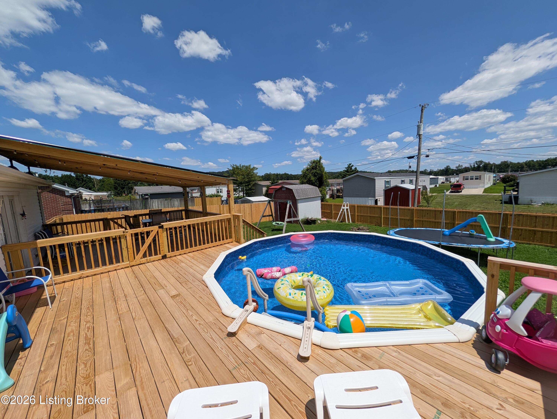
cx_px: 278
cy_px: 210
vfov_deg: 94.6
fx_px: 193
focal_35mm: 12
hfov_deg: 110.5
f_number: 1.7
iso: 54
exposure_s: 1/5848
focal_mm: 2.02
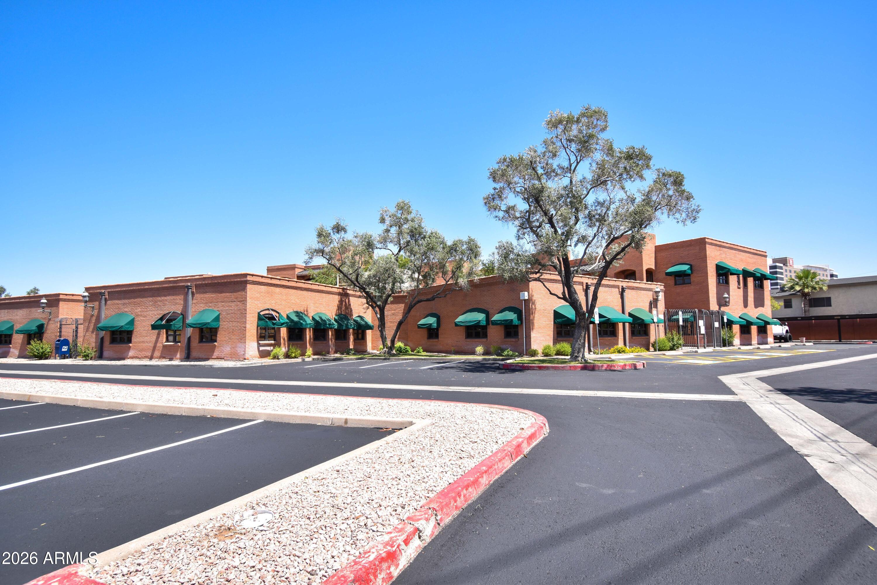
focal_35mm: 20
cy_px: 292
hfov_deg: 85.4
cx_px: 438
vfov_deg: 63.2
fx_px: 475
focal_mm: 13
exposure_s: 1/250
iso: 100
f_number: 5.6
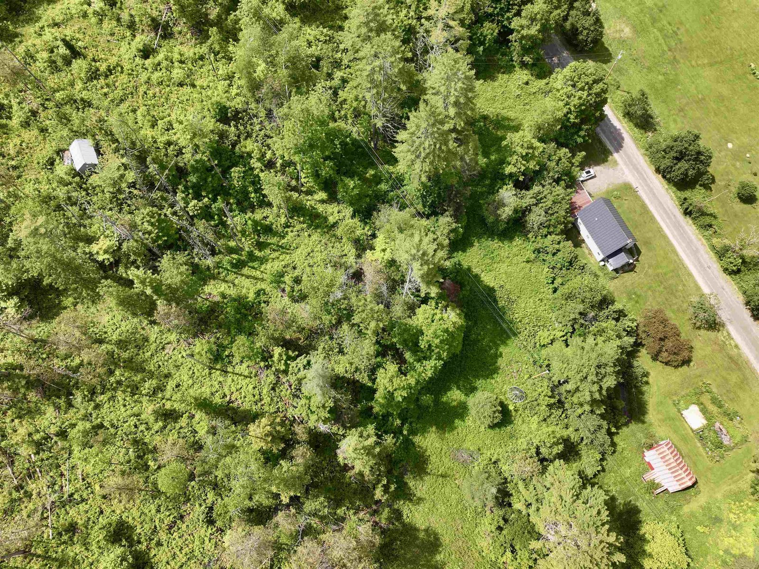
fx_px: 526
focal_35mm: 24
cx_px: 380
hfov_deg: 71.6
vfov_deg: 56.8
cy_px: 284
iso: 100
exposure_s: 1/1250
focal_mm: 12.29
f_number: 2.8
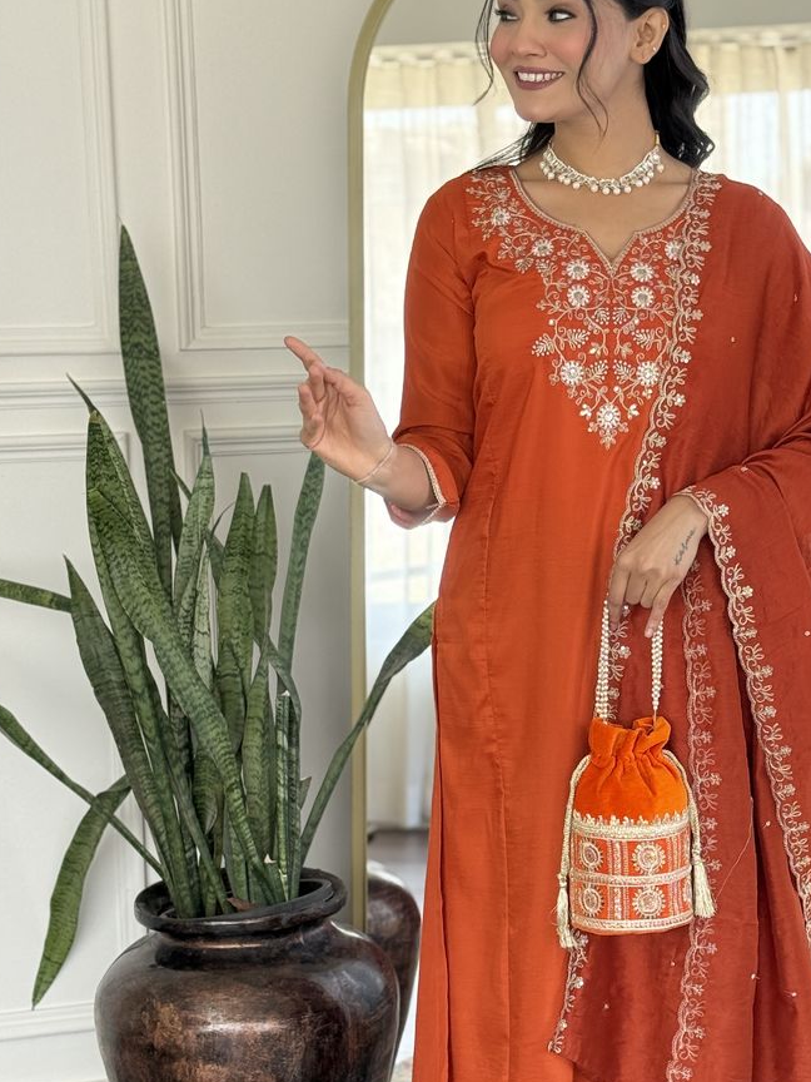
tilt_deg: -8.9
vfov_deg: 24.4
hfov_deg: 18.3
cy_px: 617
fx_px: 2499
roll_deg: +0.4
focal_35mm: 80
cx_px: 637
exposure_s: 1/77
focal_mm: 6.76
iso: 160
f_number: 1.78
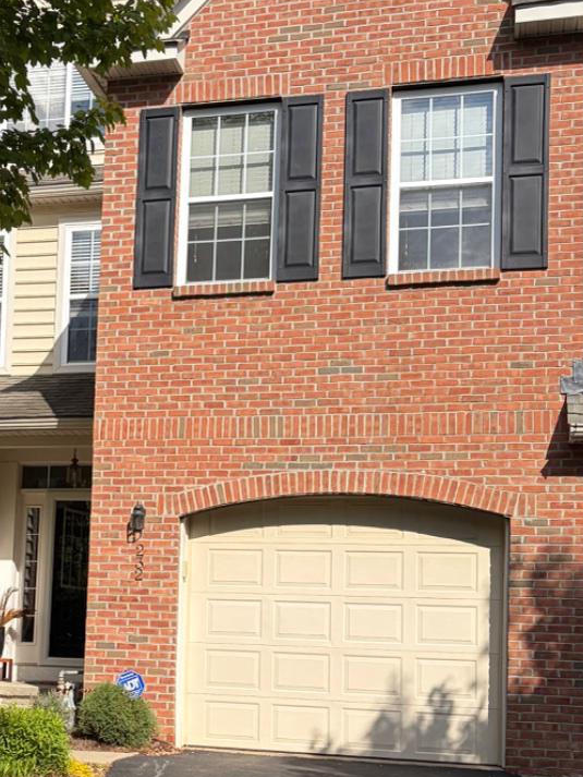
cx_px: 122
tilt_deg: +5.7
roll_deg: -2.3
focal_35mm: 56
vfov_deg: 34.0
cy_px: 521
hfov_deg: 25.7
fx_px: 1257
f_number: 1.6
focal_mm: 5.96
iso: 64
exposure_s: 1/5348
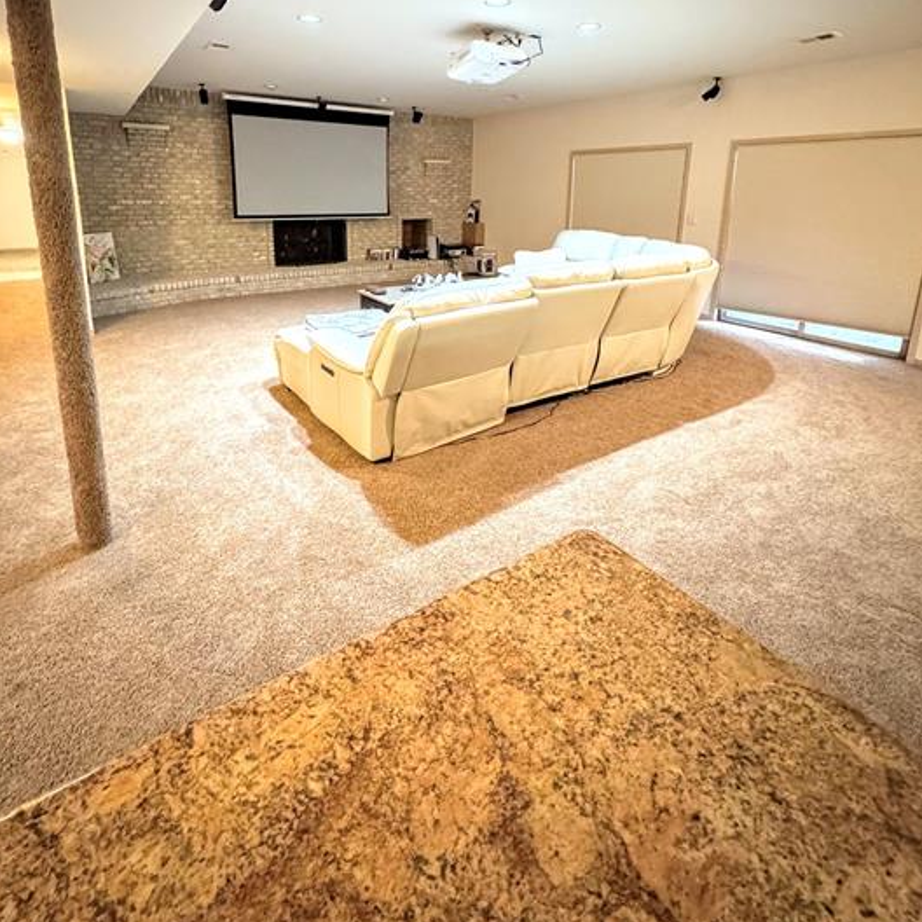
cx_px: 431
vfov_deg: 77.9
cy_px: 302
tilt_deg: -11.3
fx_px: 542
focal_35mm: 18
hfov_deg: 80.6
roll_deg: -0.7
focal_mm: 2.22
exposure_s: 1/40
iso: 1250
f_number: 2.2
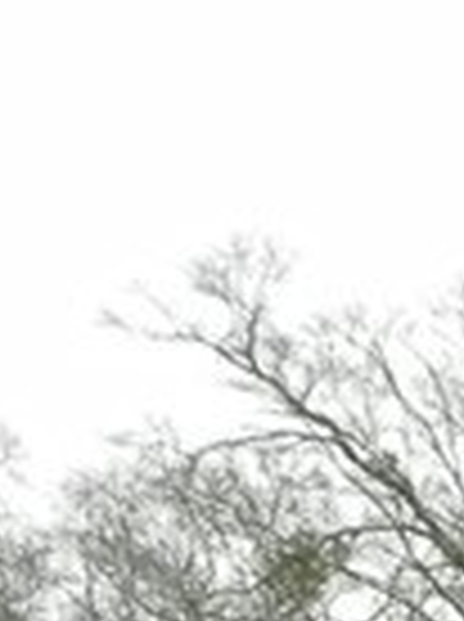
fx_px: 4930
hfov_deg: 4.8
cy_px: 1431
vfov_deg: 6.9
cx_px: 1978
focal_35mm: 275
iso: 160
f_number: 4
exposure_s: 1/146
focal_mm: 6.6
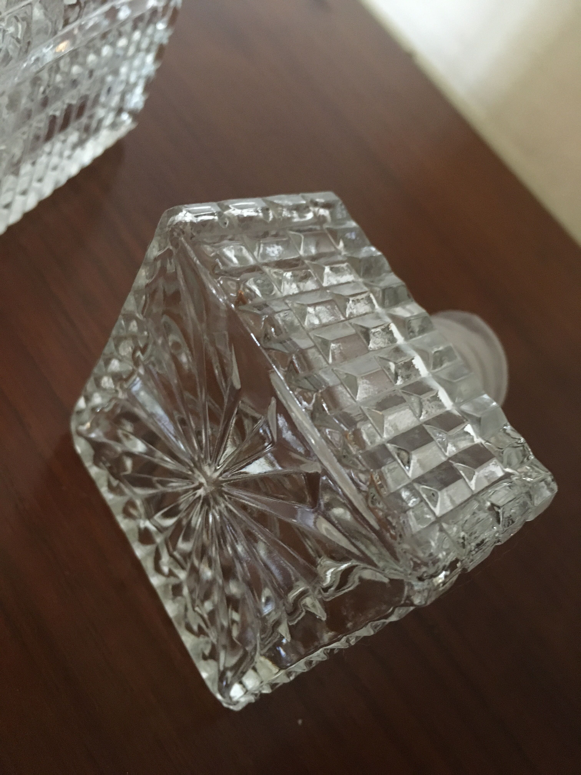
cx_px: 290
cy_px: 388
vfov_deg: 61.7
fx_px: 649
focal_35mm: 29
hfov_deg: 48.2
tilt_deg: -46.6
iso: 500
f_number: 2.2
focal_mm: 4.15
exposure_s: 1/17
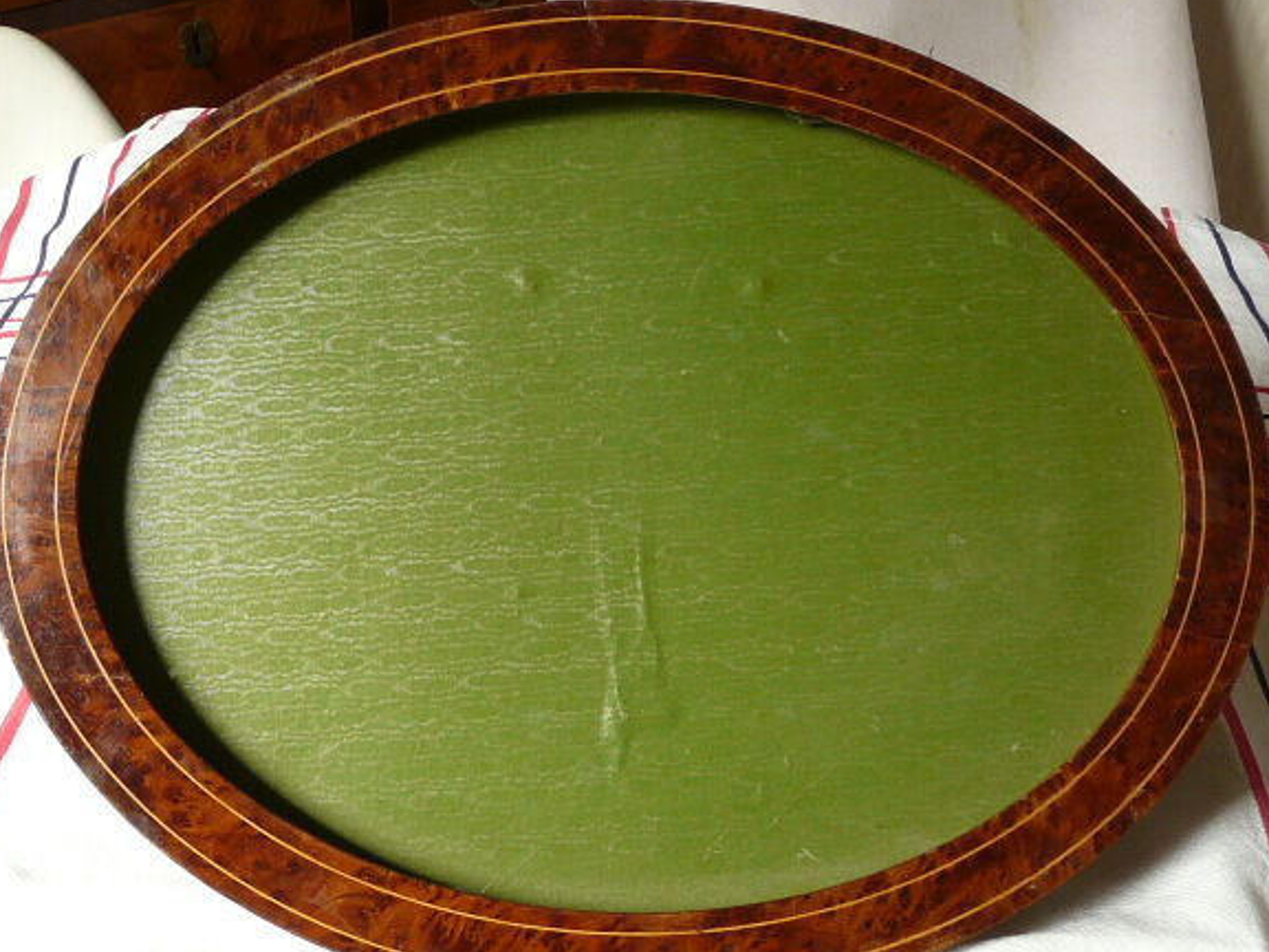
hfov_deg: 38.2
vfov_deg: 29.1
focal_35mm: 50
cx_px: 608
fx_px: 1833
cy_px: 516
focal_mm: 4.6
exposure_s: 1/30
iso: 100
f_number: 2.8
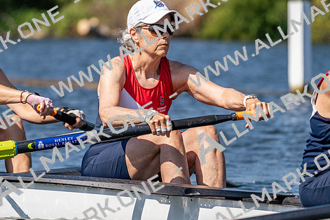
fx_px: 3107
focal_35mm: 339
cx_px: 137
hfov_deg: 6.1
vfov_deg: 4.1
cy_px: 99
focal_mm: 275
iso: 200
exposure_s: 1/2000
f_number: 5.6
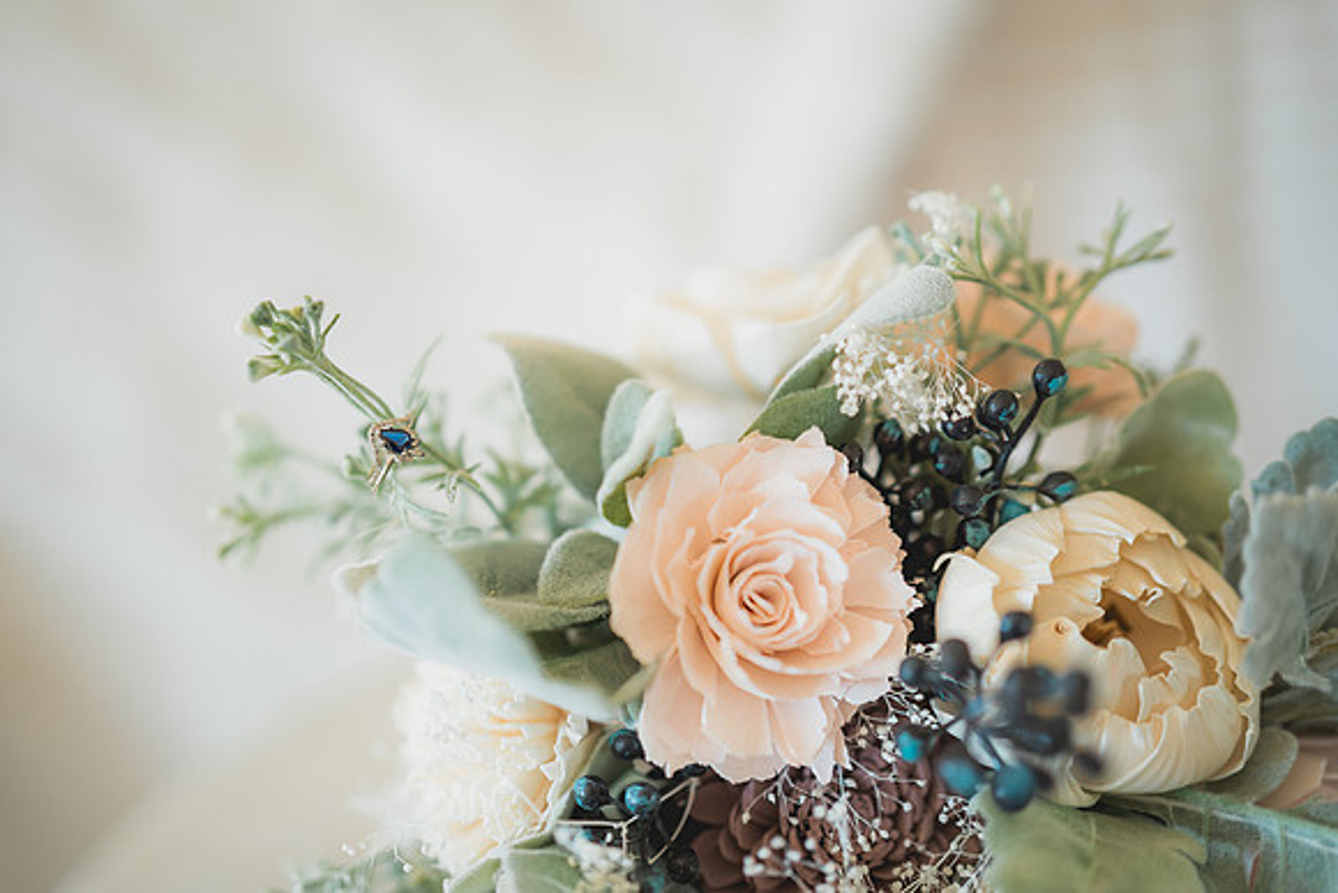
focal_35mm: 50
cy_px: 446
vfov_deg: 27.0
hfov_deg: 39.6
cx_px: 669
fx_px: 1859
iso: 500
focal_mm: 50
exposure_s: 1/320
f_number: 1.4
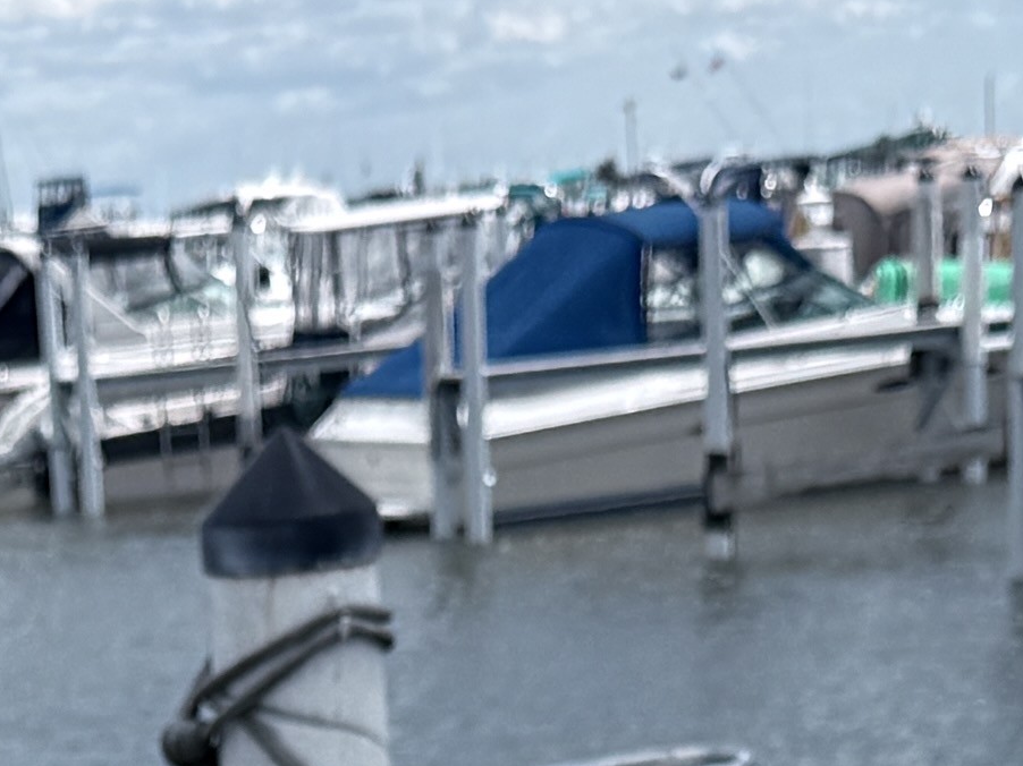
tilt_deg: -20.6
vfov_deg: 8.6
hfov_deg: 12.8
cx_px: 0
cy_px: 2063
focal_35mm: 152
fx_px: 4491
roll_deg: +5.8
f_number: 1.78
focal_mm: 6.76
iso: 80
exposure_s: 1/6173
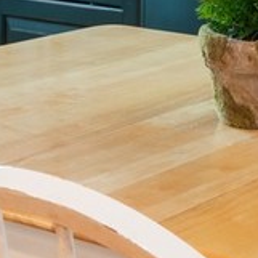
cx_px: 331
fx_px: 1079
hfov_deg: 13.2
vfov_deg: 12.5
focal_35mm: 128
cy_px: -194
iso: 200
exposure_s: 1.3
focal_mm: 15
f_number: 11
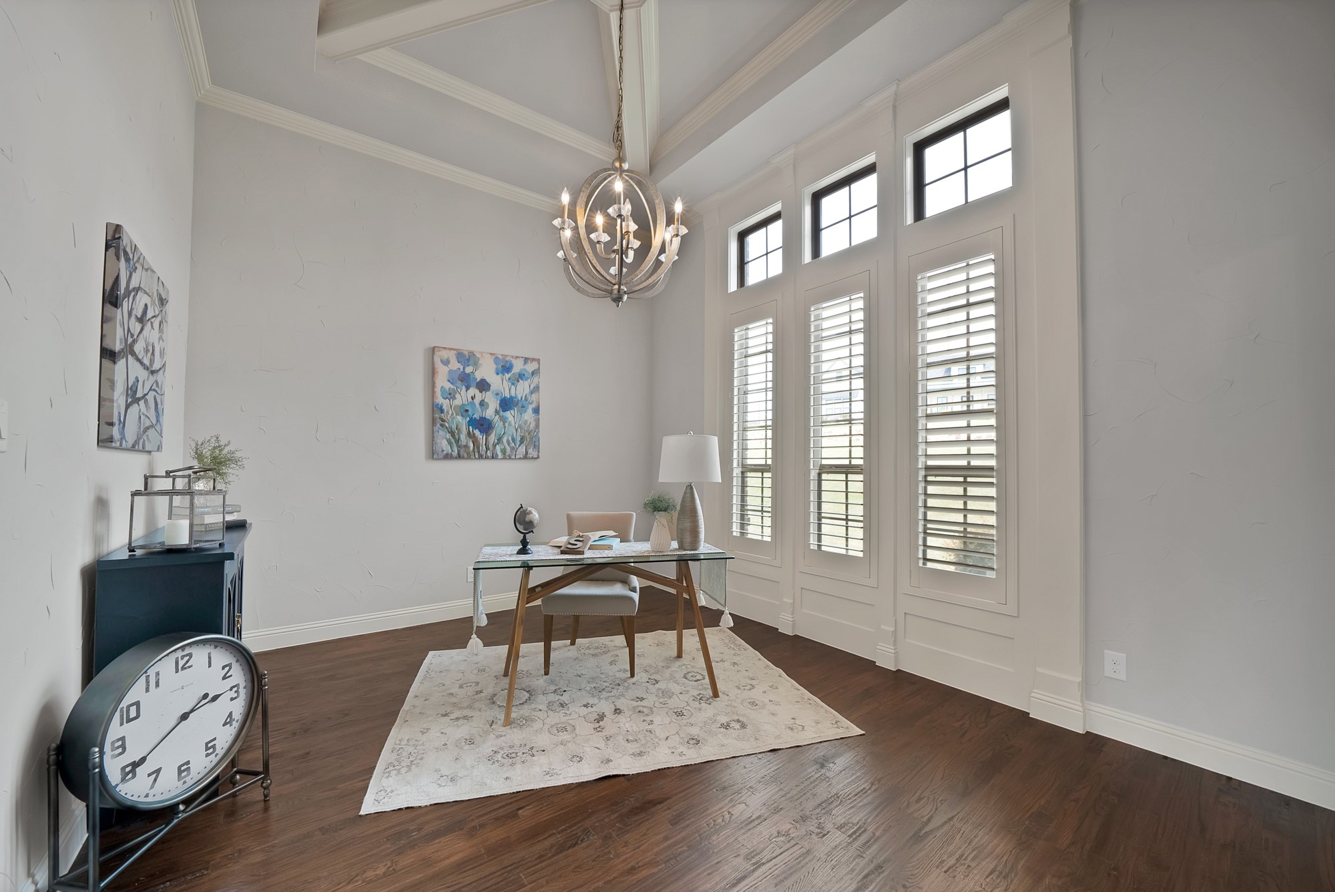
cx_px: 668
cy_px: 446
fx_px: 445
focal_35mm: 12
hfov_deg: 112.6
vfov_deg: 90.1
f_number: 9
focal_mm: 12
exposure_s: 1/8
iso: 640
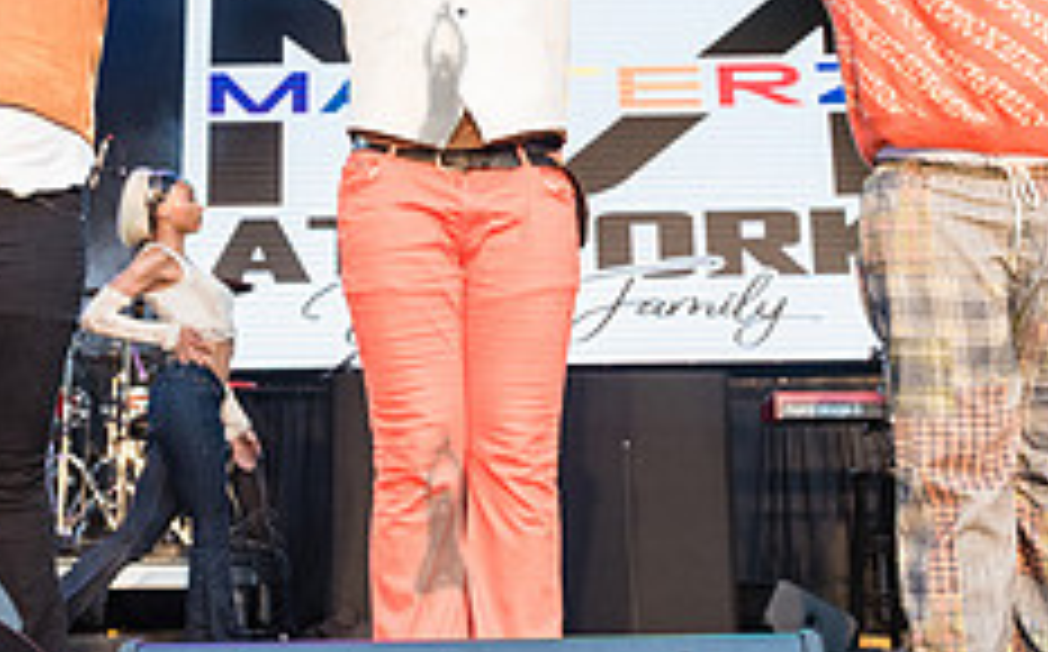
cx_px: 441
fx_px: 1740
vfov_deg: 20.8
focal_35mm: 61
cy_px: 79
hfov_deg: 33.5
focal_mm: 24
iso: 2000
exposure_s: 1/800
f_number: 3.2
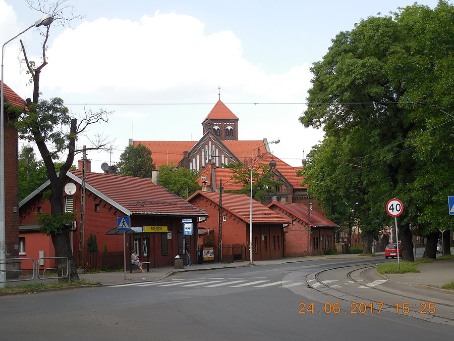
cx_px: 227
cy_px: 170
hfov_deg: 35.5
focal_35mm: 54
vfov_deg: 27.0
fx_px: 708
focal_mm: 9.8
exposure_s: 1/320
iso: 125
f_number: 4.2
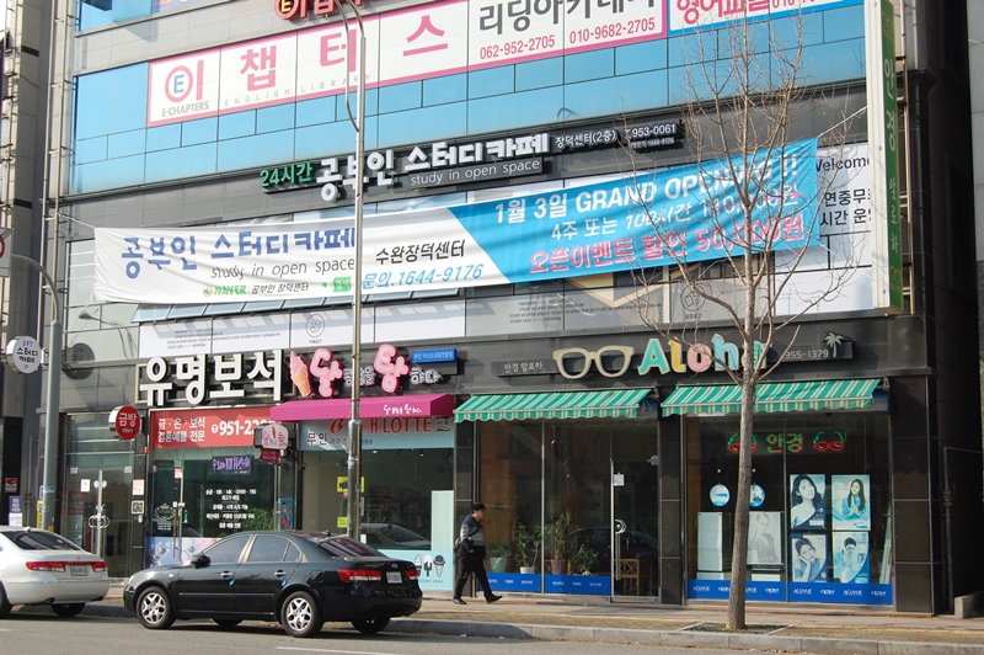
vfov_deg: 25.7
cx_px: 492
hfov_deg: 37.9
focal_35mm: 52
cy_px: 328
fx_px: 1434
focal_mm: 35
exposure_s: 1/320
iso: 200
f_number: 9
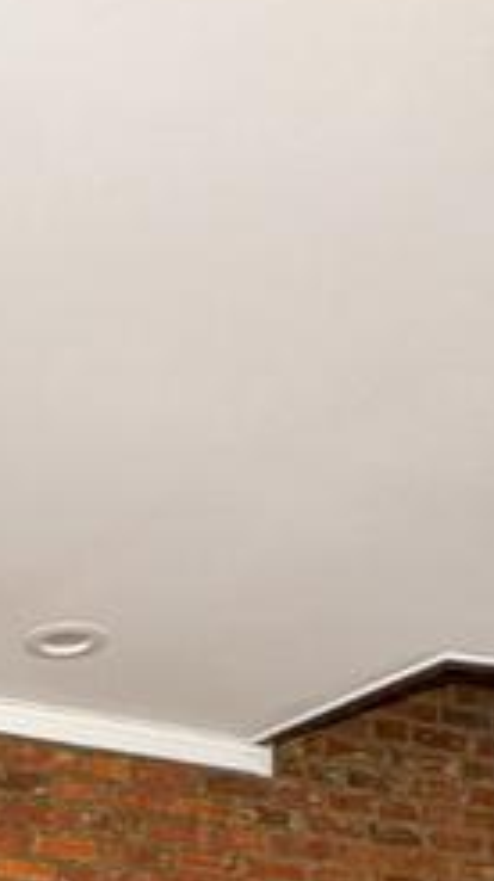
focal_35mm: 67
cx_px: -175
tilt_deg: -3.8
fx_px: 1563
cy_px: 1364
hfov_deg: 16.8
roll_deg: +0.5
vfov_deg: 23.9
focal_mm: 2.22
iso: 250
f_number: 2.2
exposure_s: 1/60
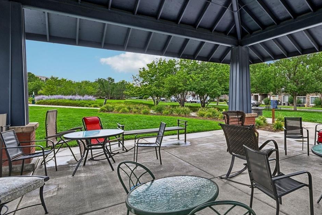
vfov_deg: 53.0
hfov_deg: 70.2
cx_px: 230
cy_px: 95
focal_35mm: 24
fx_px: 215
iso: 250
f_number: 10
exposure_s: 1/15
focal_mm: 14
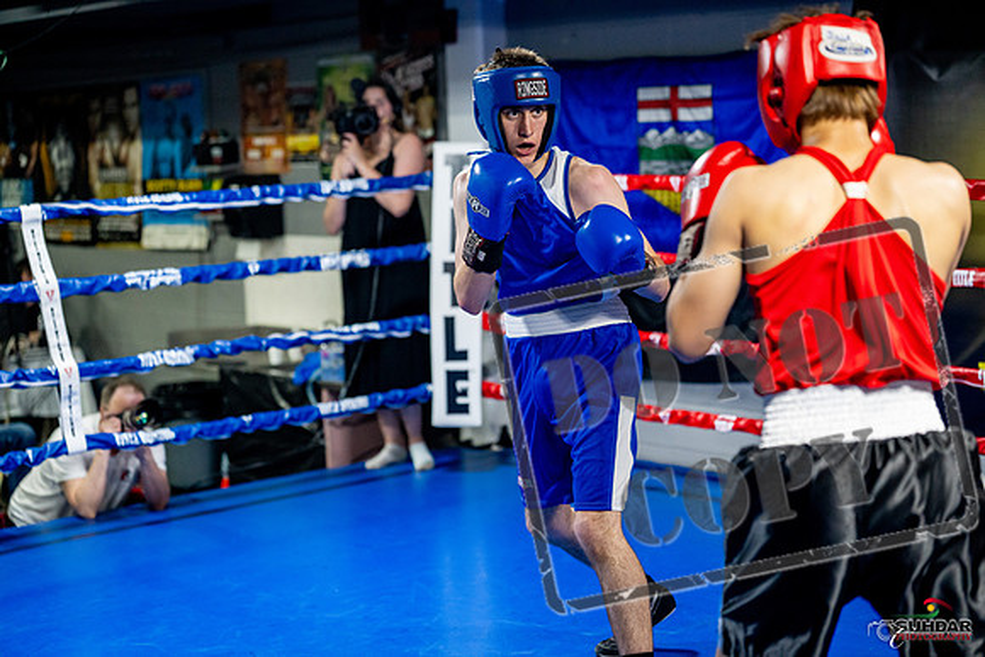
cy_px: 328
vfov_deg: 20.9
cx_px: 492
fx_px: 1779
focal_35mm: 65
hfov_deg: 31.0
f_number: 2
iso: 4000
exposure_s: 1/1000
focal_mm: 65
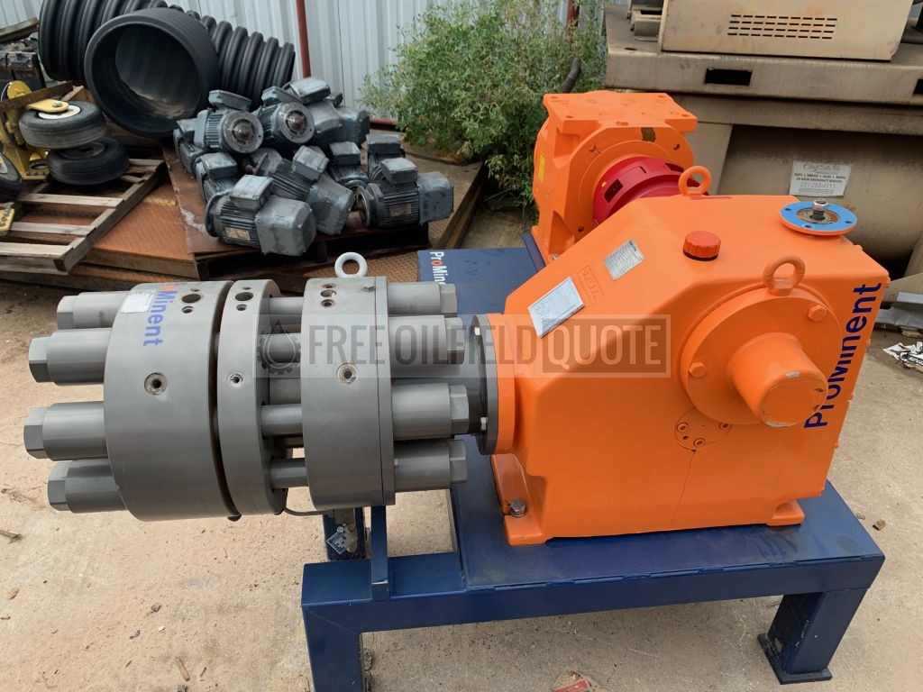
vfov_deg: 53.1
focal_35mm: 26
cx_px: 462
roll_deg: -1.8
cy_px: 346
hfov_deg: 67.3
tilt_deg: -33.4
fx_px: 693
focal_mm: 4.25
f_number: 1.8
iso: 25
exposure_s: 1/1043
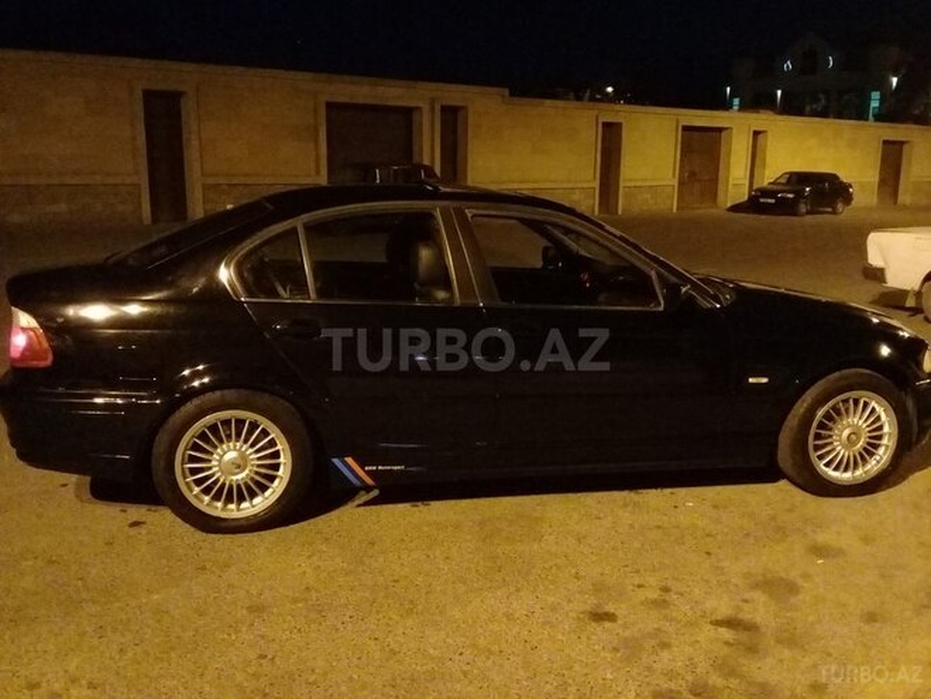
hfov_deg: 58.4
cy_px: 350
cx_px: 466
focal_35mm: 31
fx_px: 834
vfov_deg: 45.4
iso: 1250
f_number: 2.2
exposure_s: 1/17
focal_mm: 3.3
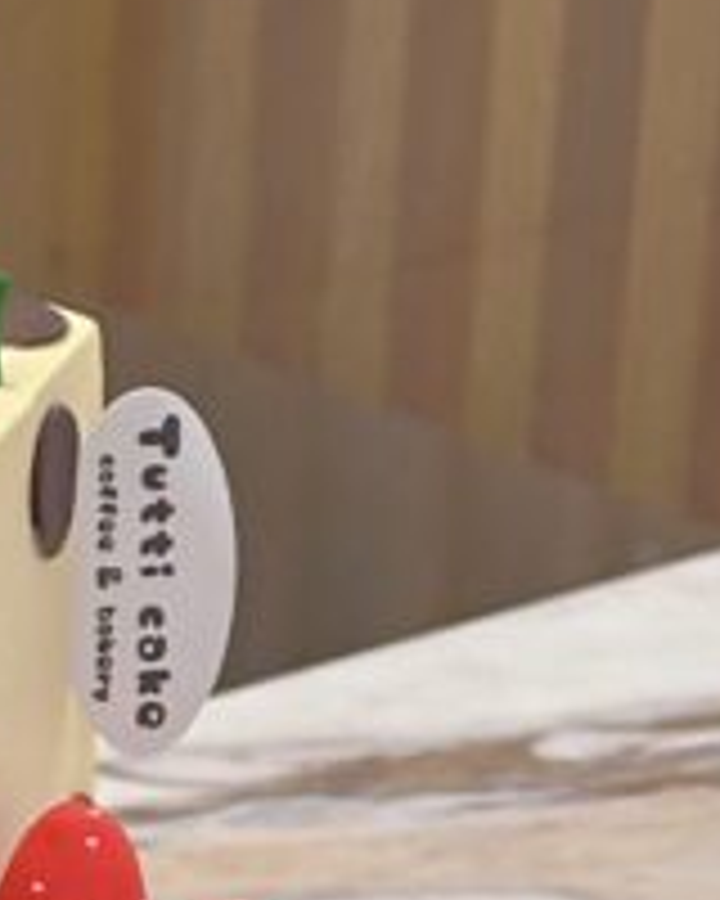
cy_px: 720
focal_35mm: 240
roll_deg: -1.4
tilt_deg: -20.5
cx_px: -418
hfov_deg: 6.4
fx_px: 6393
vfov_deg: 8.0
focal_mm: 6.86
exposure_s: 1/33
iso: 200
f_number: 1.78
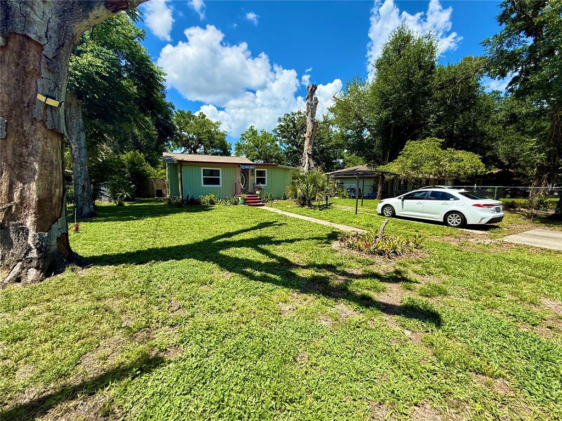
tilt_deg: -7.3
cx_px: 281
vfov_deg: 85.7
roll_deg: -2.5
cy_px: 210
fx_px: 227
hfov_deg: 102.1
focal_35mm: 14
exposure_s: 1/1572
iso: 64
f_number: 2.2
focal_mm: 2.22
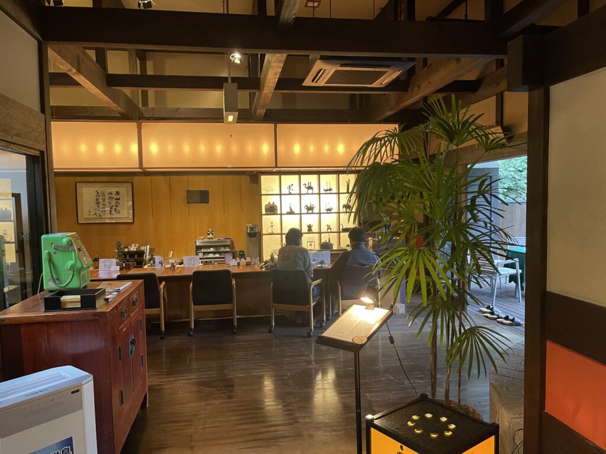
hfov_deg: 67.3
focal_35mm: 26
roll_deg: +1.6
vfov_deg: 53.1
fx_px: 455
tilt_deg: -4.4
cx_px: 303
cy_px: 227
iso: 400
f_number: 1.6
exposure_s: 1/50
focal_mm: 5.1
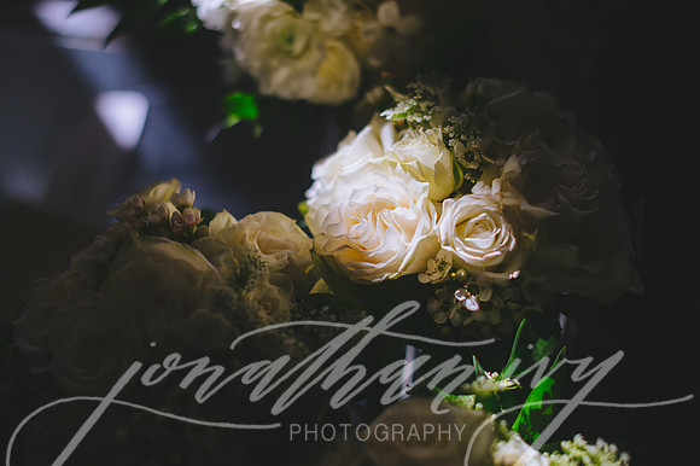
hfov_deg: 39.6
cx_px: 350
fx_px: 972
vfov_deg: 27.0
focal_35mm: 50
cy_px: 233
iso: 250
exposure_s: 1/8000
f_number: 2.2
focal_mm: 50
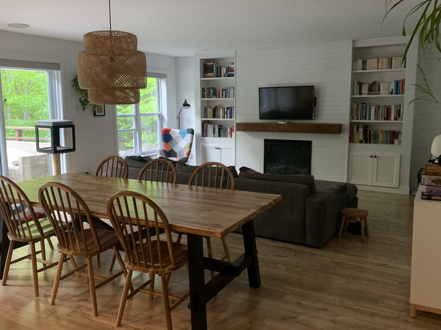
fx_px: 395
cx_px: 206
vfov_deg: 45.4
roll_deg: +0.4
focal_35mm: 31
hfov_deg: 58.3
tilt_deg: -9.4
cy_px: 159
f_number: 1.8
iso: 320
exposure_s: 1/30
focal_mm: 4.25
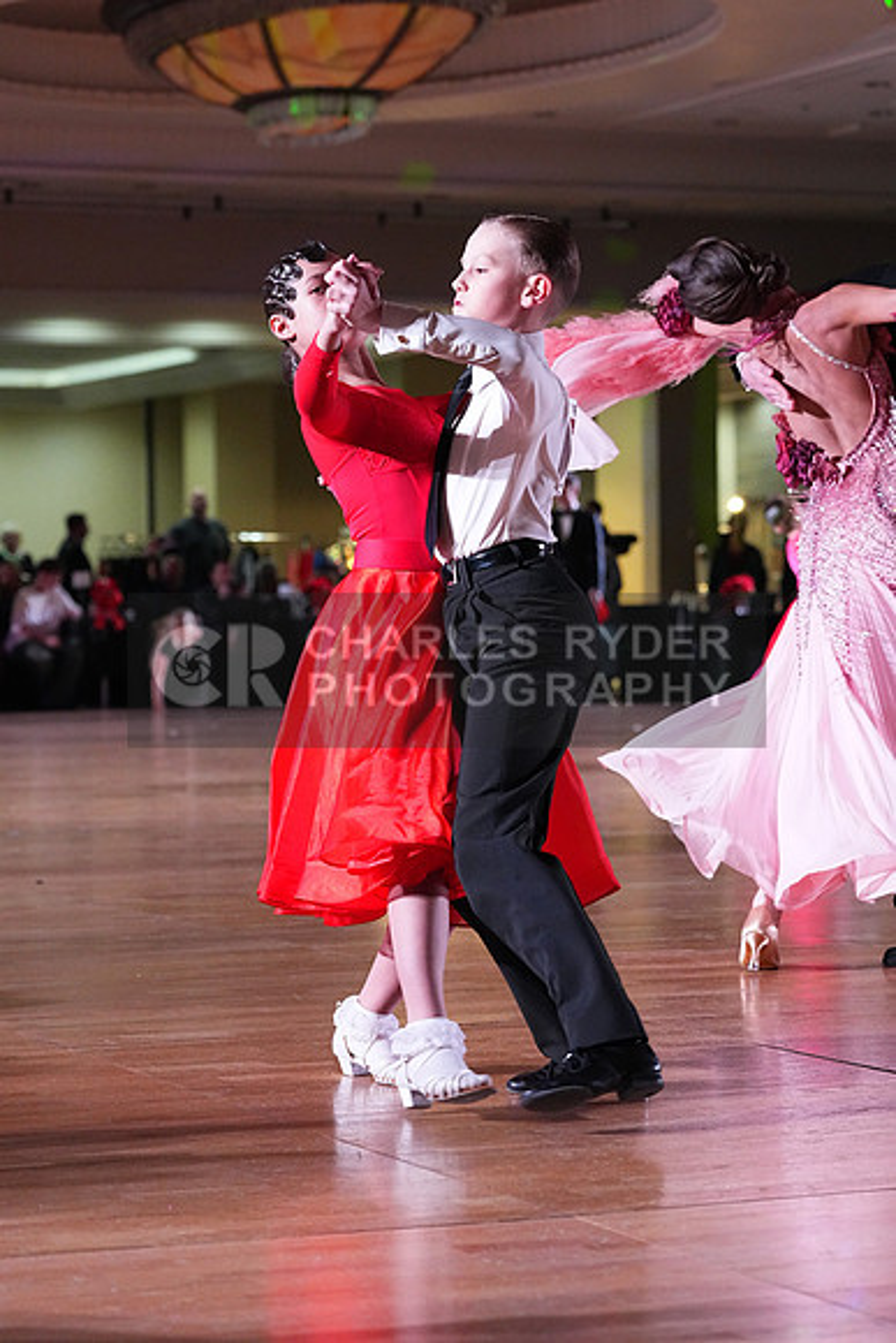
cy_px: 672
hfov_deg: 13.7
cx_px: 448
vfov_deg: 20.4
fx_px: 3731
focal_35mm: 100
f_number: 5
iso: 8000
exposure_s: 1/400
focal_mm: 100
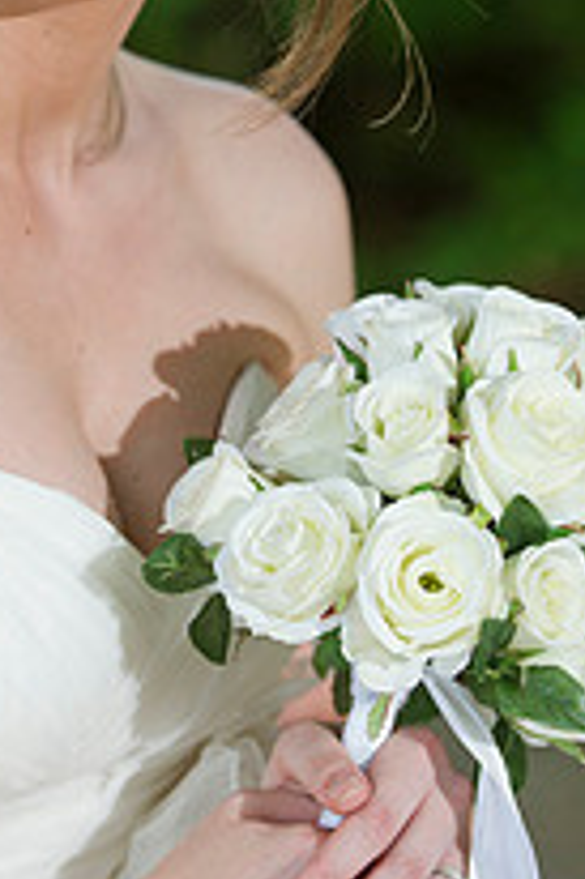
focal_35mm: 223
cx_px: 96
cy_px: 137
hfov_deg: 6.1
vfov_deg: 9.2
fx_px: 5444
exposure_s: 1/800
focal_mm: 102
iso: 500
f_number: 2.8
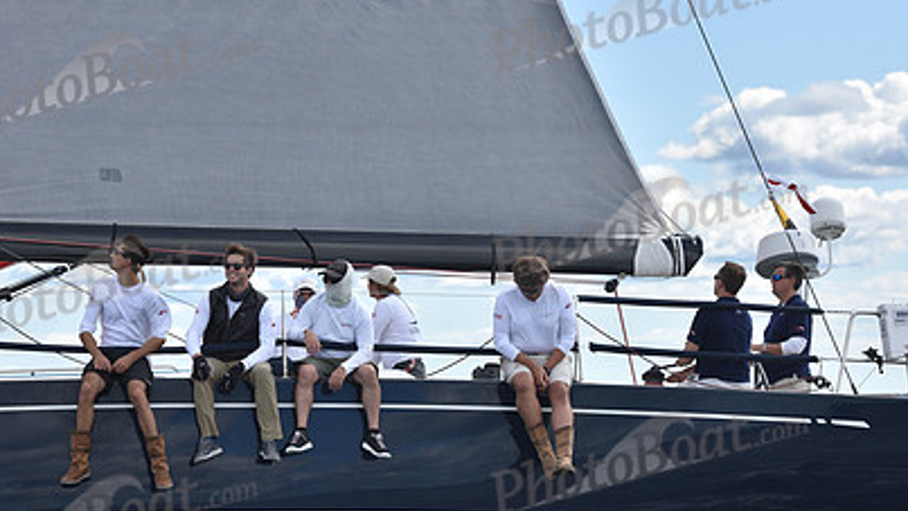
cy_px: 373
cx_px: 376
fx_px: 4070
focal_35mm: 169
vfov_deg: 7.2
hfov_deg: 12.7
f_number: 6.3
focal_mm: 112
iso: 250
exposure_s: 1/1000
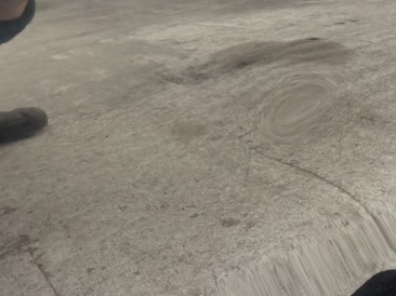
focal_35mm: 42
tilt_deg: -29.4
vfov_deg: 34.3
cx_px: 308
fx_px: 480
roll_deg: +4.0
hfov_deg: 43.1
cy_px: 134
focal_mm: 6.76
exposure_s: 1/88
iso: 200
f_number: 1.78
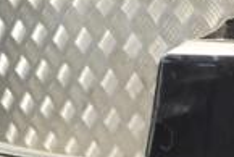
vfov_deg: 7.3
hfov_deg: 10.3
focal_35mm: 186
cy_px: 235
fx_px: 1210
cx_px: 445
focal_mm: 30
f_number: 6.3
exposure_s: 1/160
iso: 3200
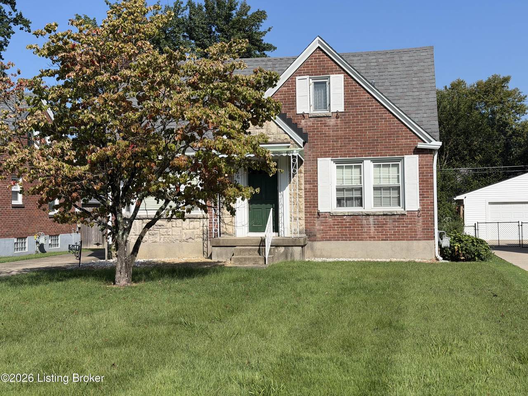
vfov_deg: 30.3
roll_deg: +0.9
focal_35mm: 48
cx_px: 264
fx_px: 732
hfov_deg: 39.7
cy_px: 198
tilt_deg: +0.7
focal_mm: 6.76
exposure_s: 1/5208
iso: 64
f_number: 1.78
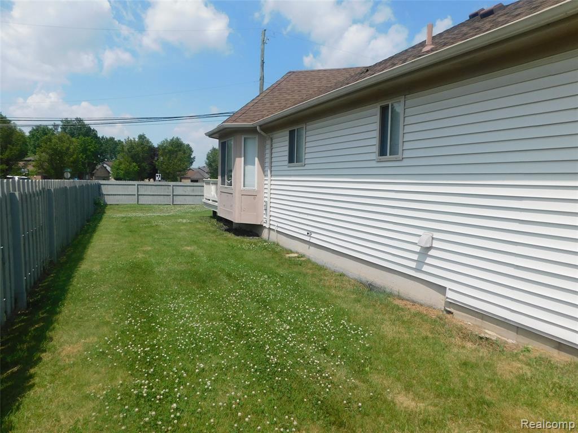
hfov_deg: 73.9
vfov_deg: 58.9
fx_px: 384
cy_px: 216
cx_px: 289
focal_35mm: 23
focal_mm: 4
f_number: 6
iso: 125
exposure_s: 1/640
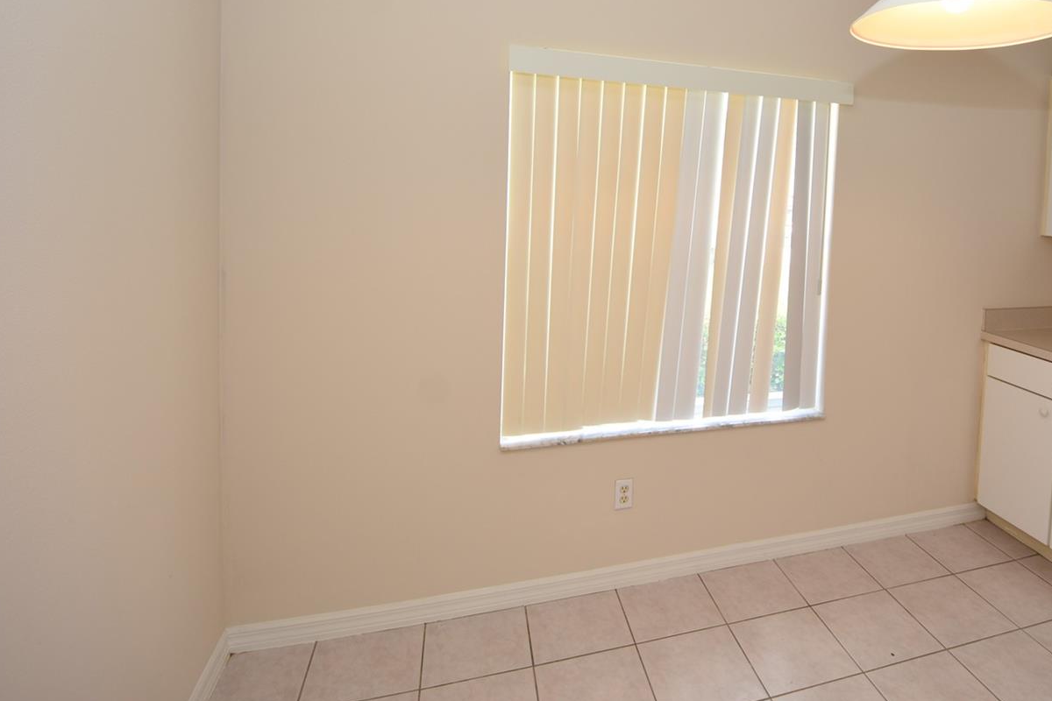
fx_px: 584
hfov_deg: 81.4
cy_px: 239
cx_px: 693
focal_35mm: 20
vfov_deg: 60.6
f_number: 4
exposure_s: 1/60
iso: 220
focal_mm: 10
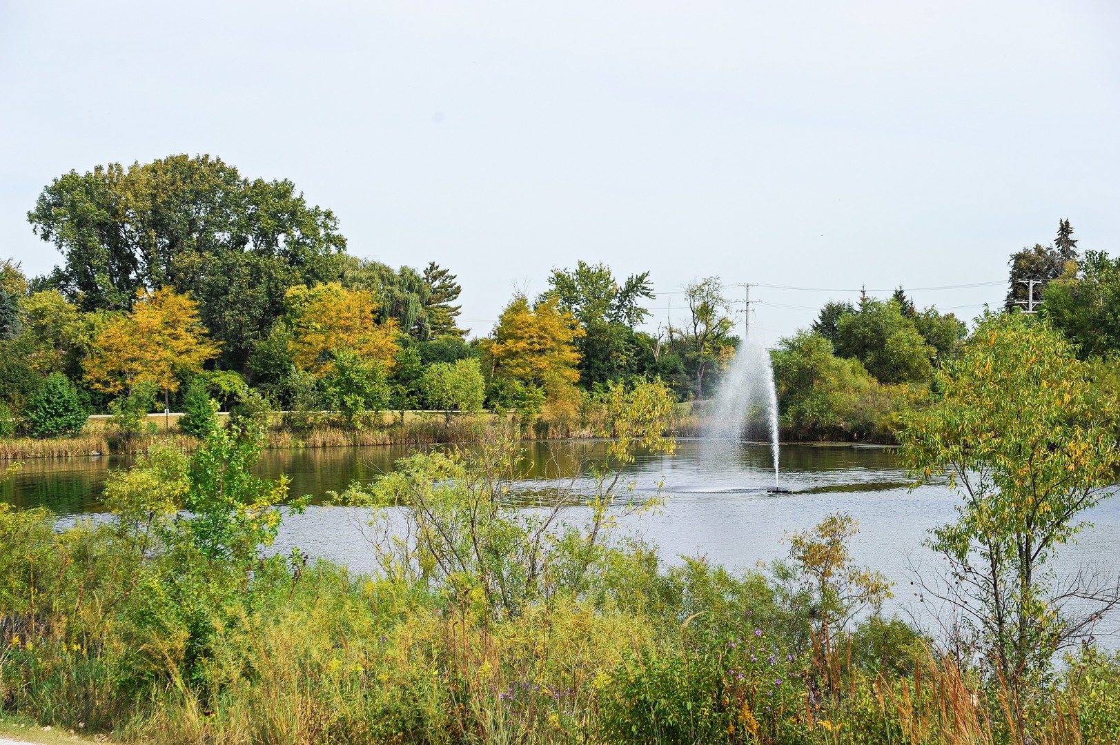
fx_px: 2176
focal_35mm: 70
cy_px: 372
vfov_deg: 19.4
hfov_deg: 28.9
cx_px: 560
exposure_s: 1/640
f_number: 8
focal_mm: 70
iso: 200
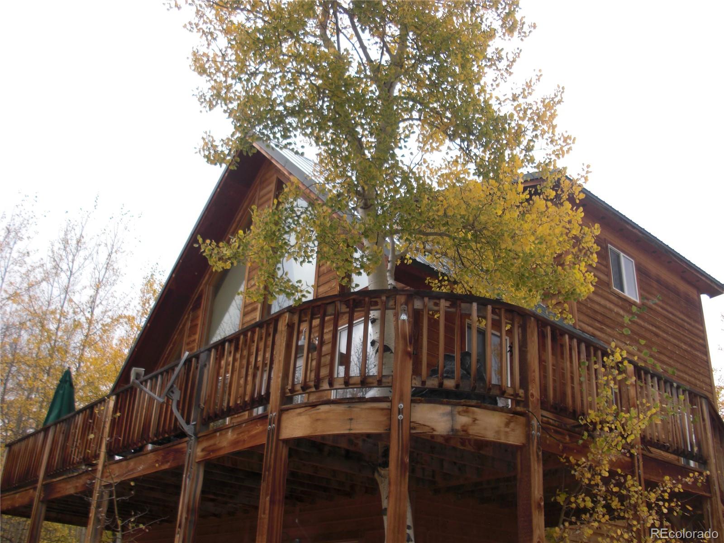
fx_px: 753
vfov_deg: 39.7
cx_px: 362
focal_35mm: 36
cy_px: 272
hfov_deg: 51.4
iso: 50
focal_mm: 6.3
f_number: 2.8
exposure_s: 1/250
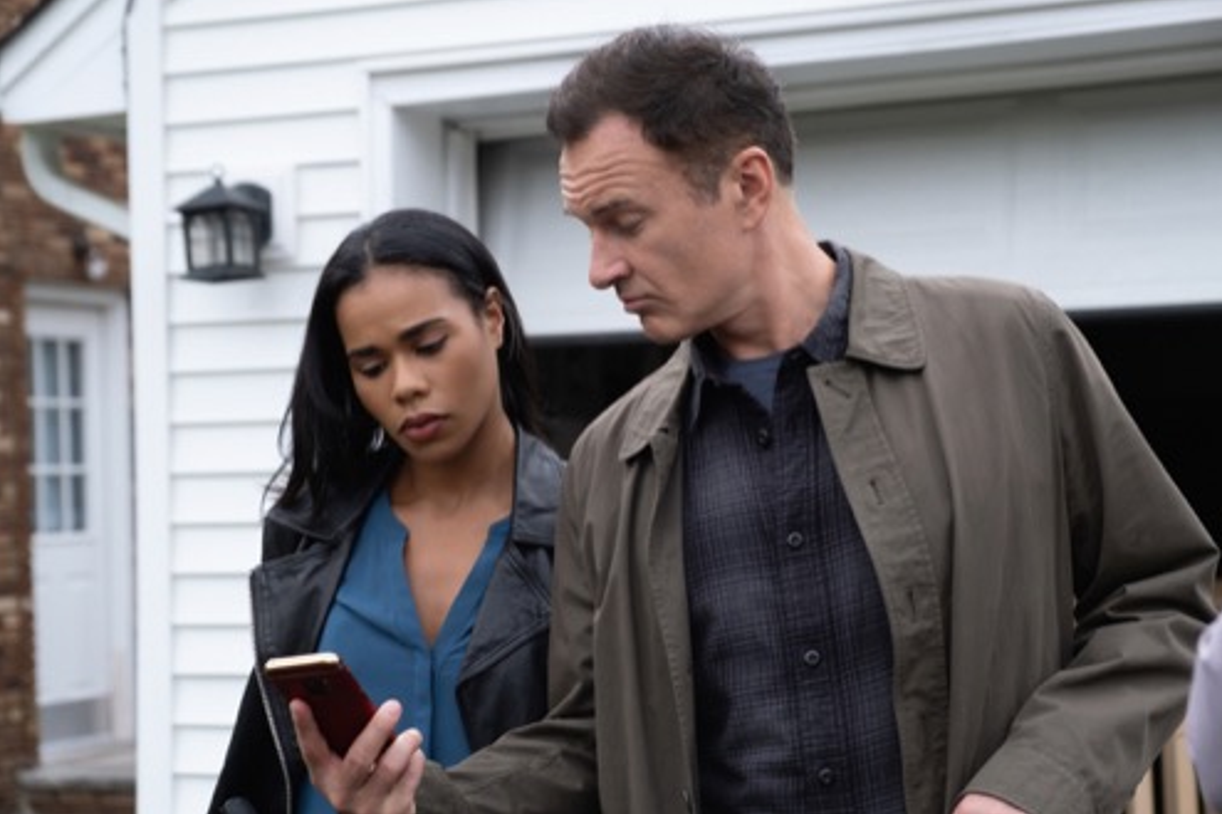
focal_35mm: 81
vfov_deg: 16.8
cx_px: 613
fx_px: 2748
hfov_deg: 25.1
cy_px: 405
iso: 500
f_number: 4
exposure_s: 1/500
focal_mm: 53.3
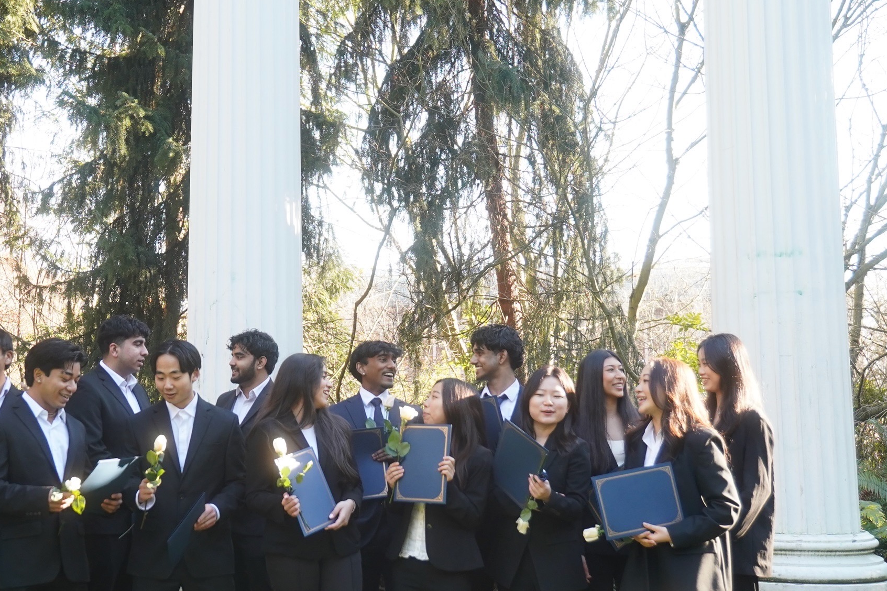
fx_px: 1207
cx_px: 314
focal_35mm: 49
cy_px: 289
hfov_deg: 40.0
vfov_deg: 27.5
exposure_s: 1/125
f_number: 2.8
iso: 800
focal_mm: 24
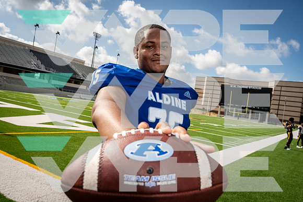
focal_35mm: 30
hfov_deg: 61.9
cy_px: 101
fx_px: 253
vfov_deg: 43.6
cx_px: 152
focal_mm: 30
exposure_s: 1/250
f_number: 8
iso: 125
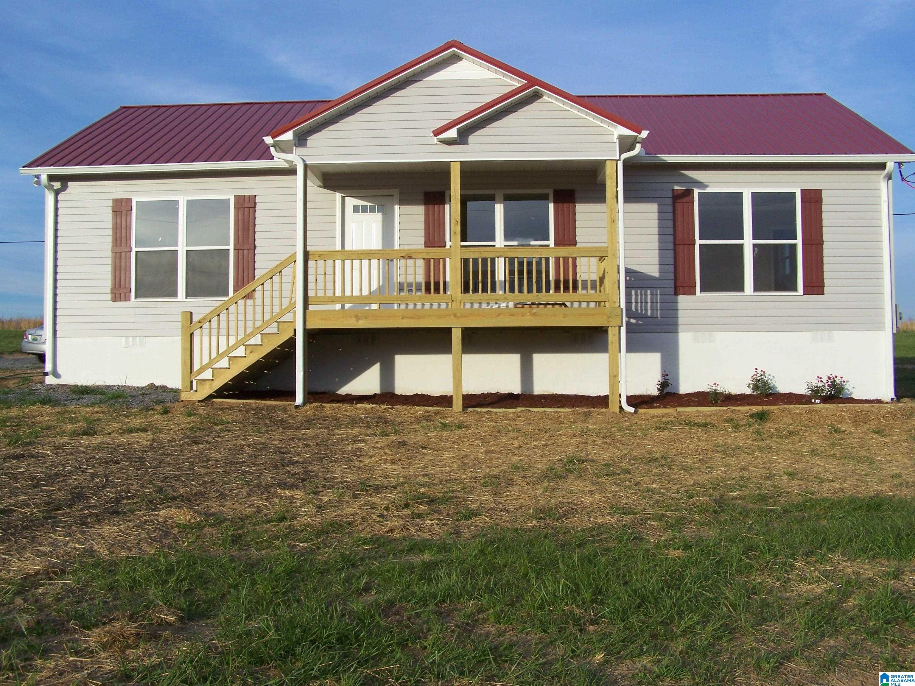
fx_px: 1004
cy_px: 343
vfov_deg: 37.7
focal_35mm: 38
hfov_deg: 49.0
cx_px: 458
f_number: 4
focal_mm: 6.3
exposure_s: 1/320
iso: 64
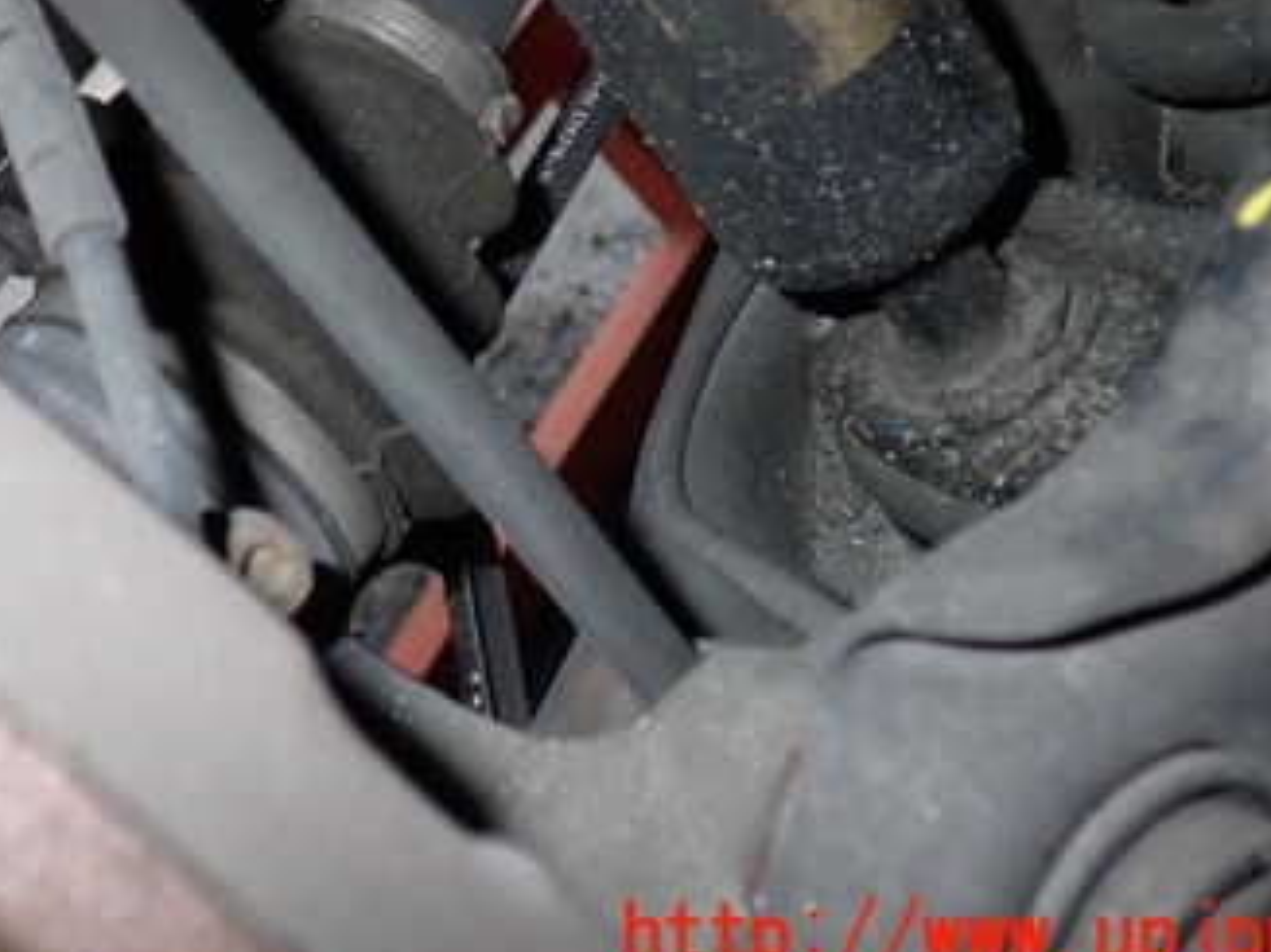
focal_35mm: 55
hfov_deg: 34.3
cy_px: 113
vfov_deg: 25.8
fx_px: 2019
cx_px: 334
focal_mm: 5.4
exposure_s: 1/30
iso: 200
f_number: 6.3
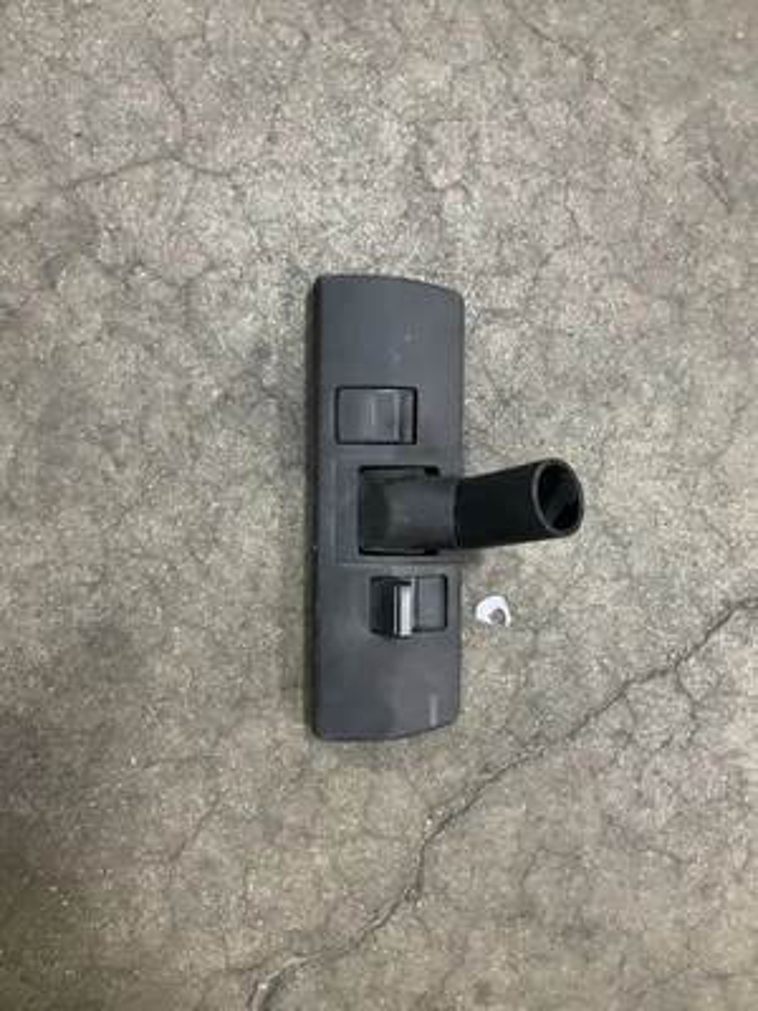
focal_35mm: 29
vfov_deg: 61.7
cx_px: 379
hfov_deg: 48.2
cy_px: 506
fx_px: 847
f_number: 1.8
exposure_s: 1/30
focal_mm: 3
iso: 250
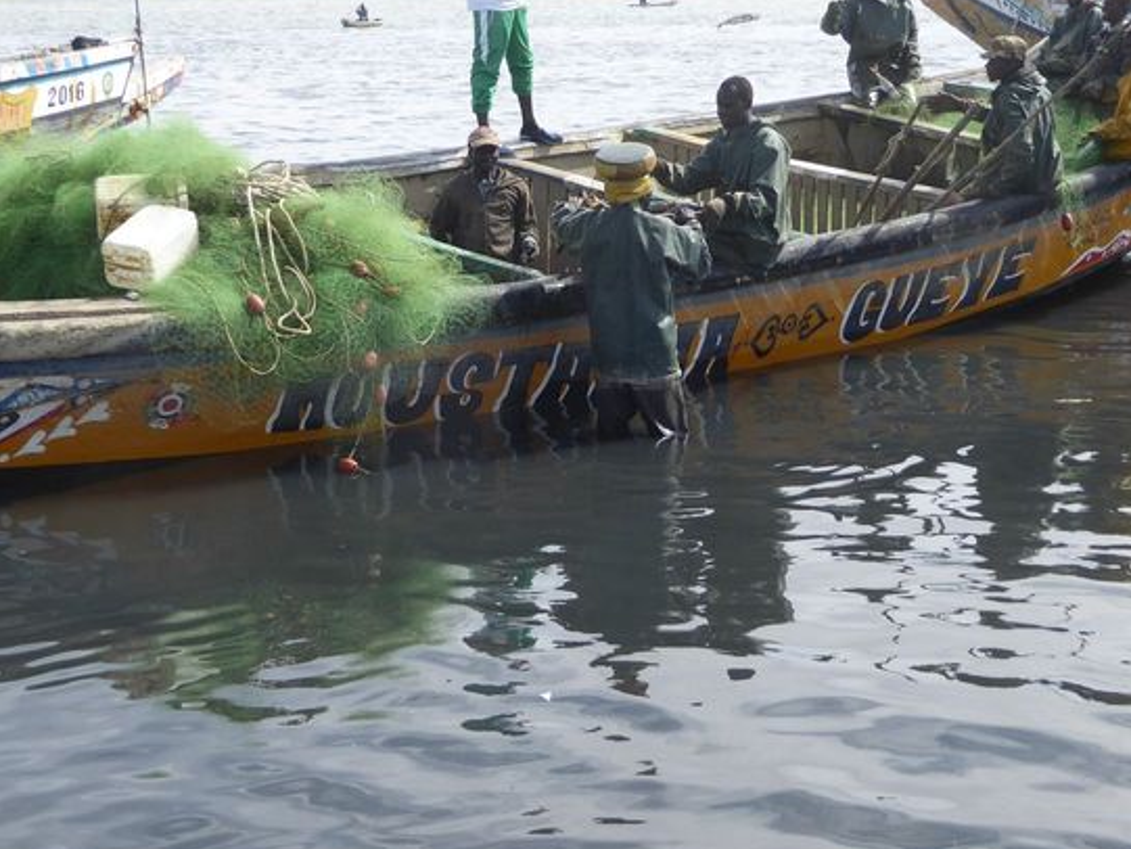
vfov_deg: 21.6
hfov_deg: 28.5
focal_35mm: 68
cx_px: 500
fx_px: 2222
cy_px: 303
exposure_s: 1/320
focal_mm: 7.8
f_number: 3.9
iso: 80
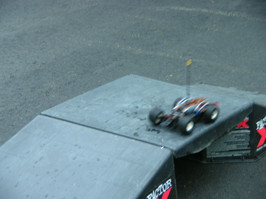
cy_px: 100
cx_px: 133
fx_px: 837
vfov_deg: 13.6
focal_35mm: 109
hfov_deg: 18.1
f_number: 3.5
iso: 50
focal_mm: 17.9
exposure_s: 1/73
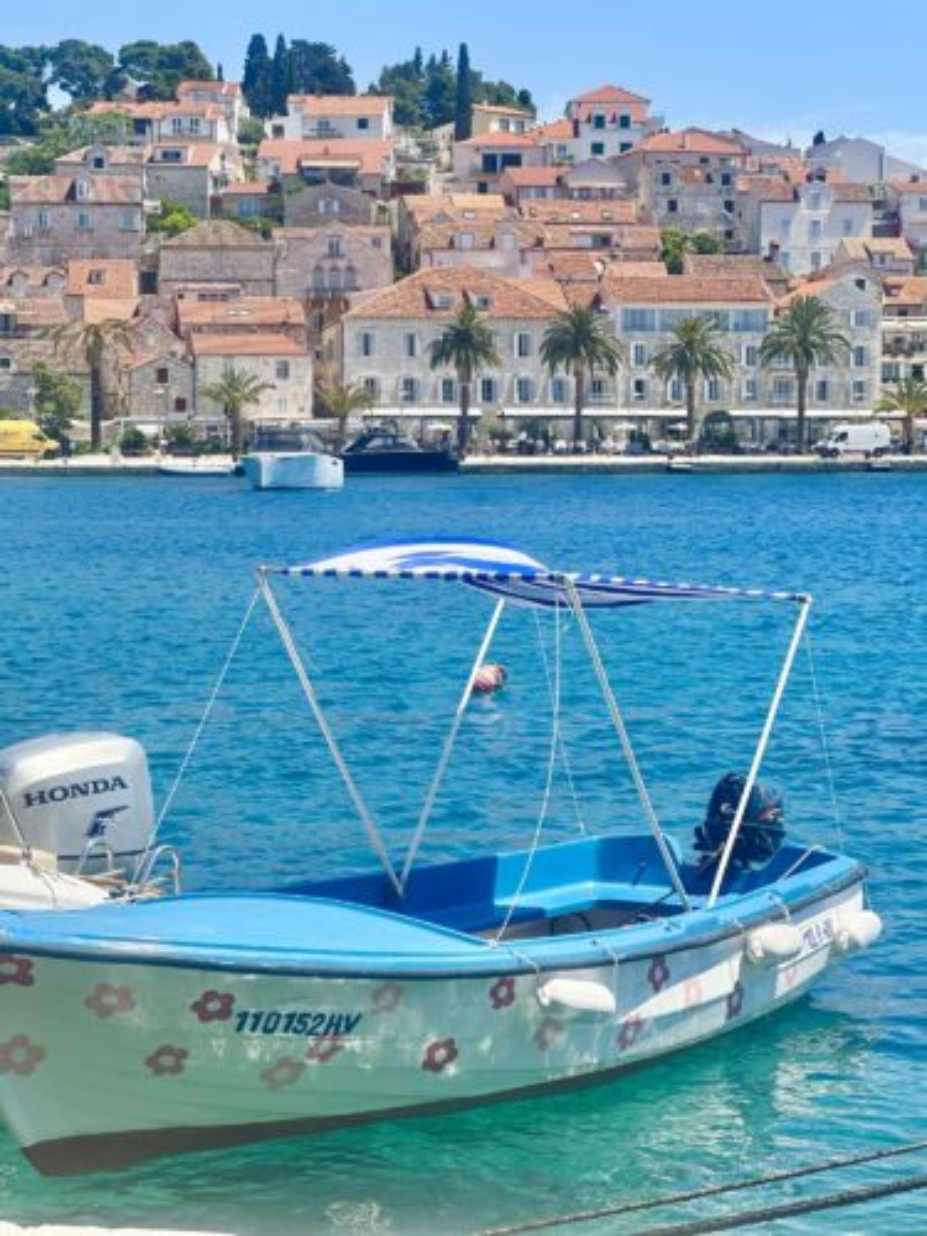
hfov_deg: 19.1
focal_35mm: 77
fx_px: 2749
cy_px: 618
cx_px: 464
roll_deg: +0.6
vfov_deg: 25.3
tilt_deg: -3.4
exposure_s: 1/742
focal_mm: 9
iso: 32
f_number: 2.8
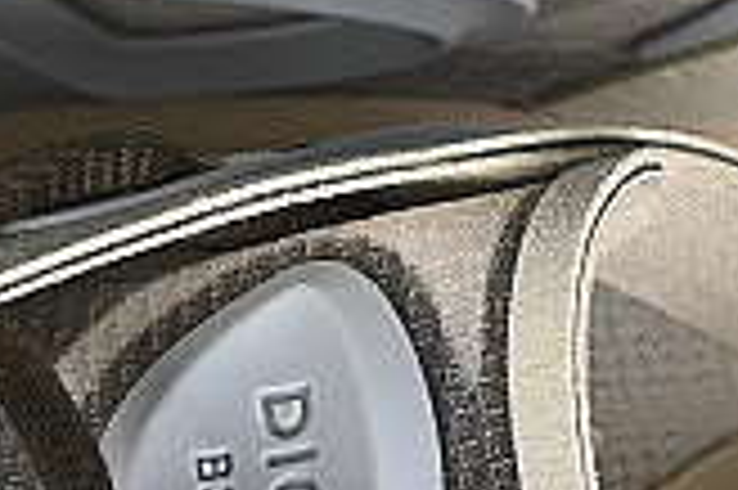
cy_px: 400
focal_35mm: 495
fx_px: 10137
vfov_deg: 2.8
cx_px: -144
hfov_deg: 4.2
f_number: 7.1
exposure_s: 1/80
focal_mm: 50
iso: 160
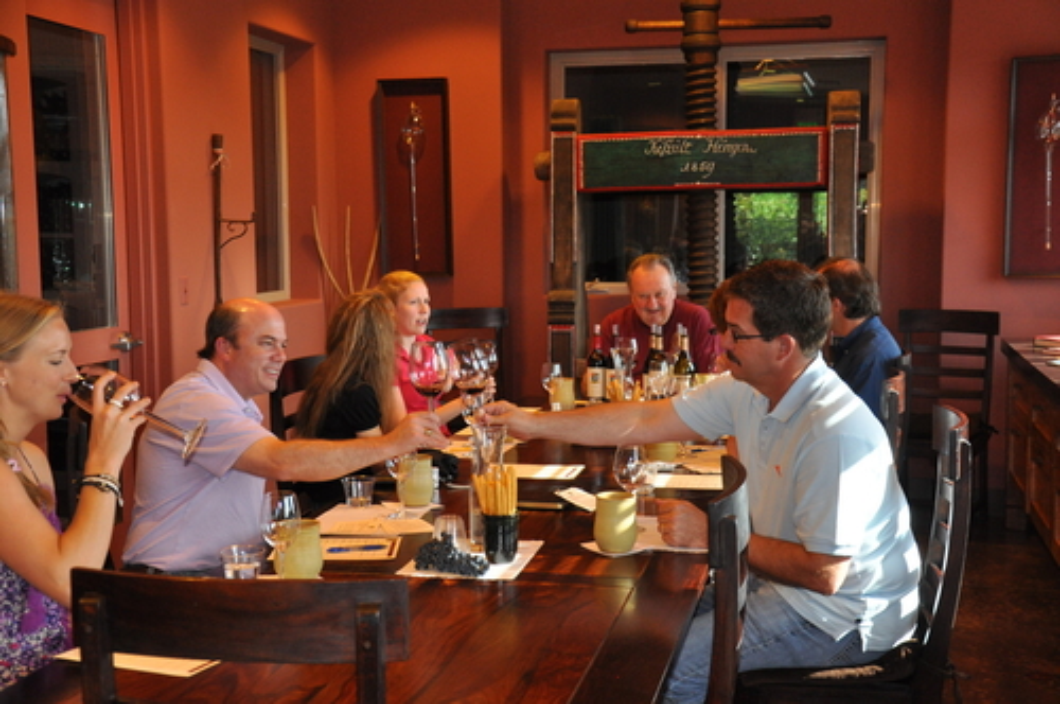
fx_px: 1500
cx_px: 530
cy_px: 352
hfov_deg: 38.9
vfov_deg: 26.4
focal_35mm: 51
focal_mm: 34
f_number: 4.2
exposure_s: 1/80
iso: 800
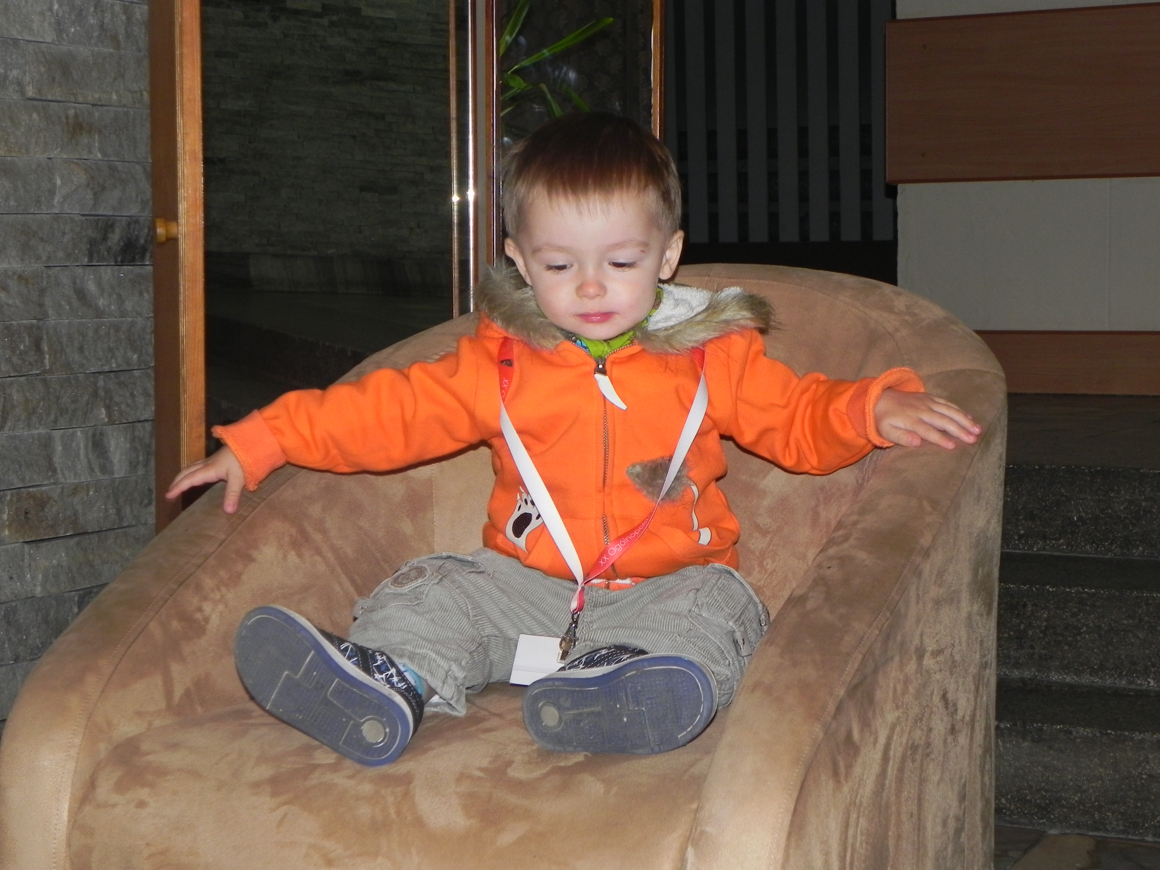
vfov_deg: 22.3
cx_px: 580
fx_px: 2212
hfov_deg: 29.4
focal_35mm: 66
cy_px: 435
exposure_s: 1/30
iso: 200
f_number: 3.5
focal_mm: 11.8
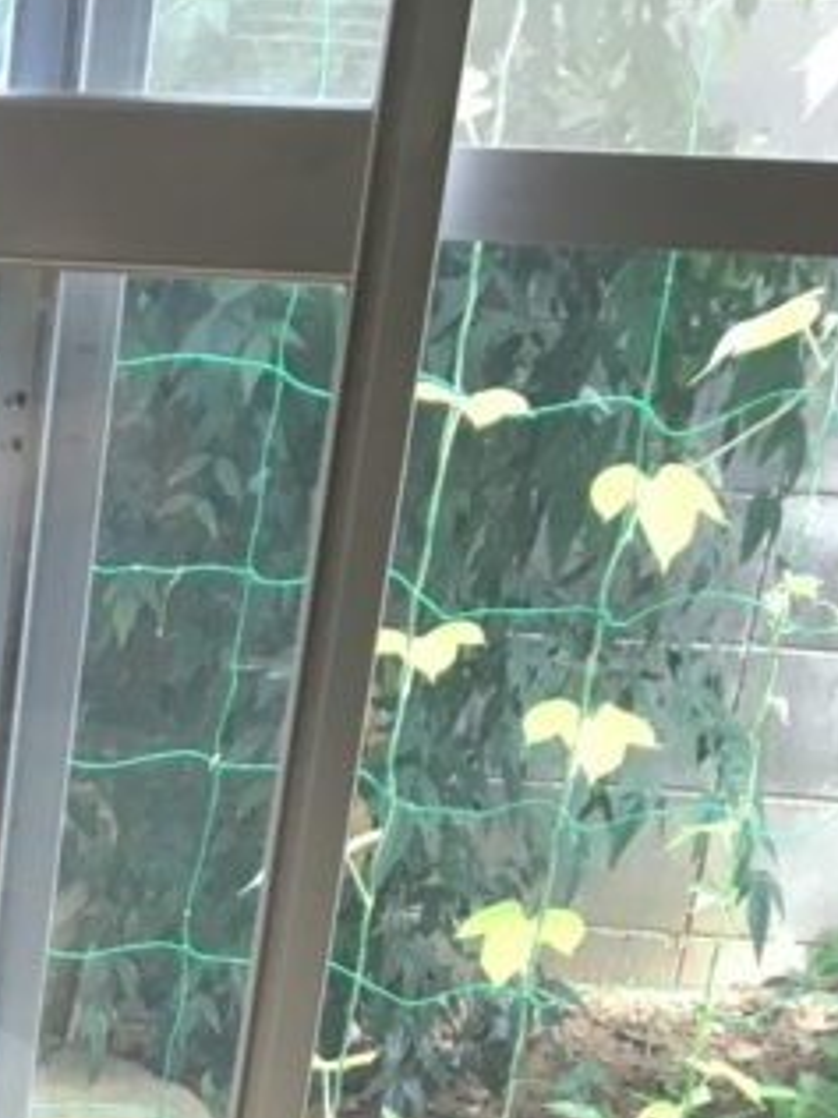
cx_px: -449
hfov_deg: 14.6
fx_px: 3034
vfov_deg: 18.5
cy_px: 1684
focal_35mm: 94
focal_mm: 4.15
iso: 50
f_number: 2.2
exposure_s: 1/30
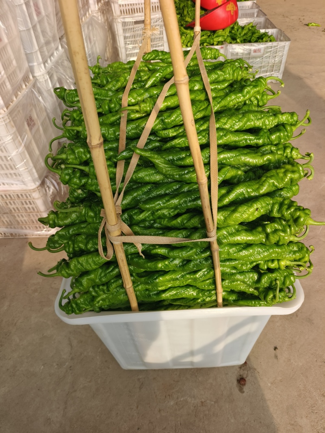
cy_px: 216
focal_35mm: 23
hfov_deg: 58.9
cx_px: 162
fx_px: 288
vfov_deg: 73.9
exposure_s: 1/273
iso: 100
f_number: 1.75
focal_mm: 5.5
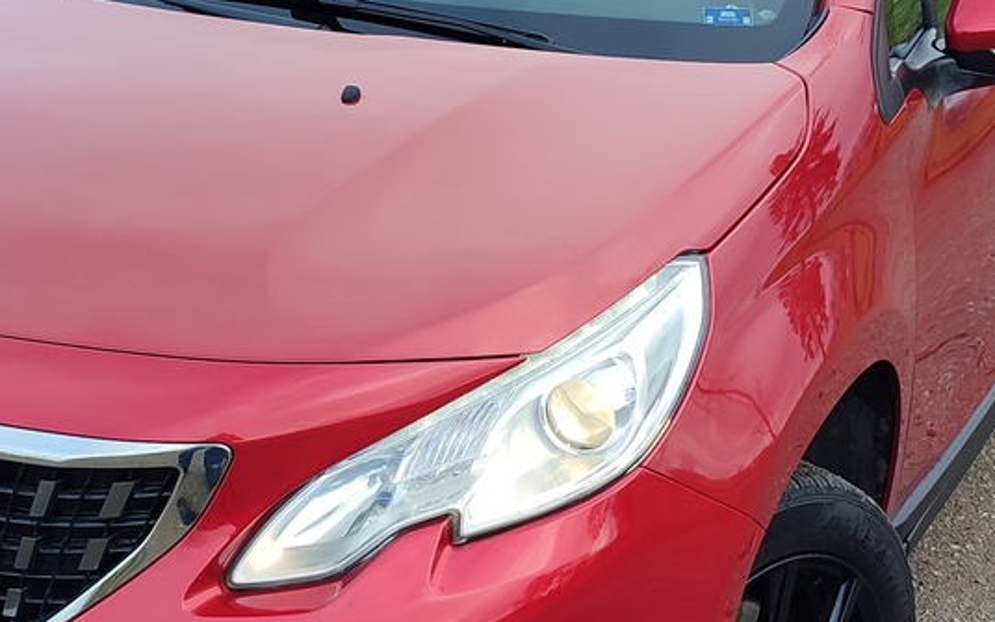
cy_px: 284
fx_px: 2061
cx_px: 459
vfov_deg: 17.2
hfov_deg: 27.1
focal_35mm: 76
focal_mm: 5.89
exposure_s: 1/100
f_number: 1.89
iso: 60
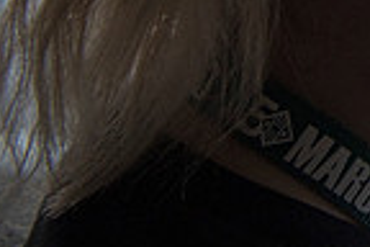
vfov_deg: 13.4
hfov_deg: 16.4
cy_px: -102
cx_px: 727
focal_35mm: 97
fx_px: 997
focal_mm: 24
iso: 640
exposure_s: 1/1600
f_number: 5
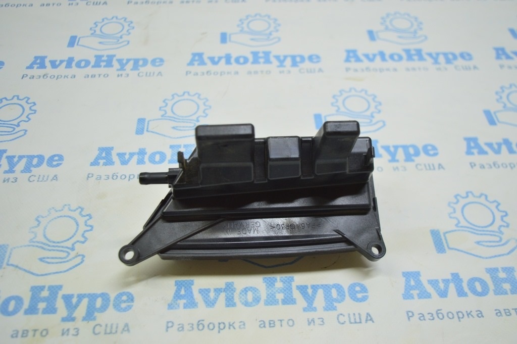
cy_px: 172
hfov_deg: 51.3
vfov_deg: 35.4
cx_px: 258
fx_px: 538
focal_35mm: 38
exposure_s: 1/60
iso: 400
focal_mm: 25
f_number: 4
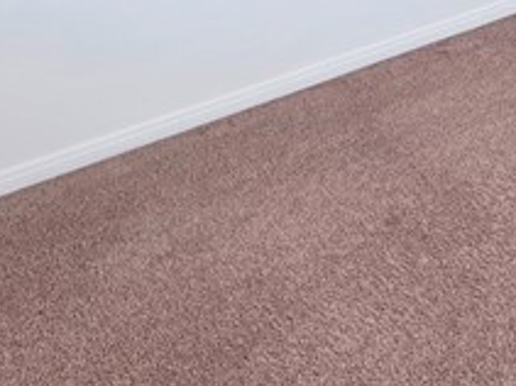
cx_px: 846
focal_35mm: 63
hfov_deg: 22.7
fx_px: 939
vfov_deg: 21.3
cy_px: -98
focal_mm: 2.2
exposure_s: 1/120
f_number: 1.9
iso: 125
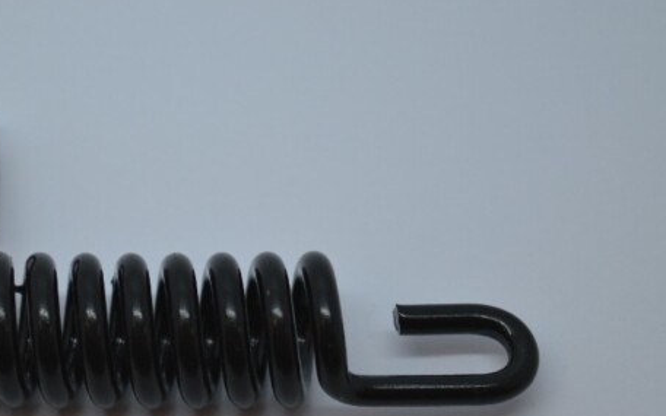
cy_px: 320
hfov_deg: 15.7
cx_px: 165
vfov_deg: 9.8
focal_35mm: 133
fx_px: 2410
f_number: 5.6
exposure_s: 1/125
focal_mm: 55
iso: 320
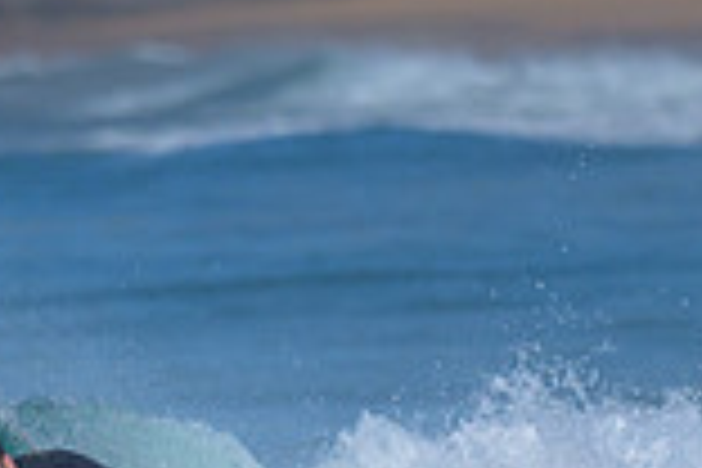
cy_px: 392
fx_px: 79788
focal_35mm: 4092
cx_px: -121
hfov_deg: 0.5
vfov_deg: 0.3
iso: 180
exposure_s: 1/2000
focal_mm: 800
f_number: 6.3
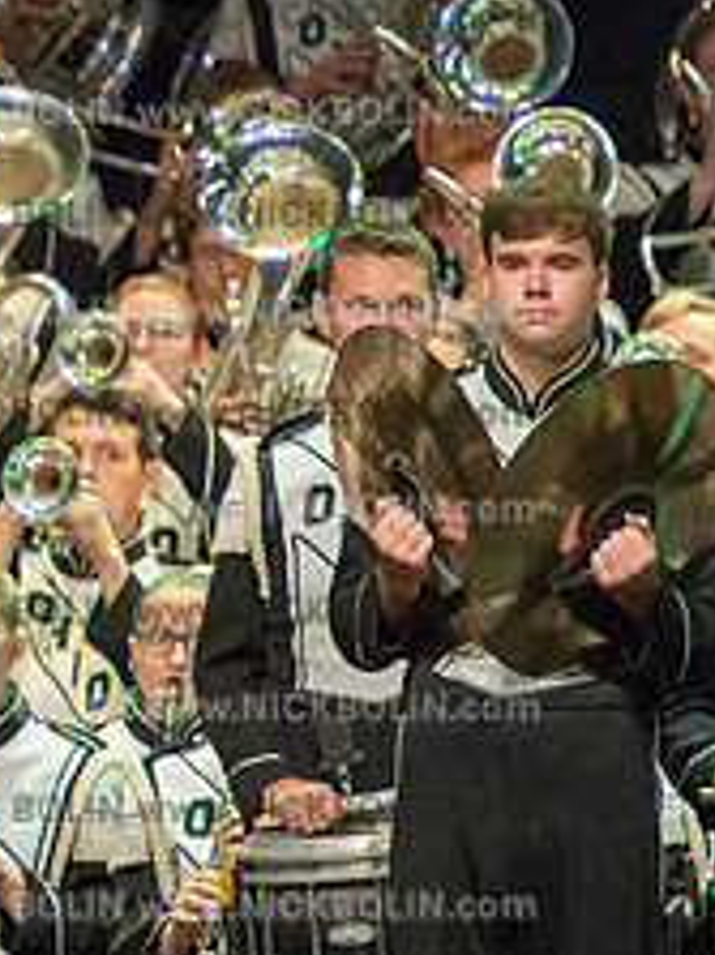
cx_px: -467
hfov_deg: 2.2
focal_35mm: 676
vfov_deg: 2.9
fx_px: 18635
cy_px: 510
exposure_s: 1/400
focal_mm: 270
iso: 8000
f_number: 5.6
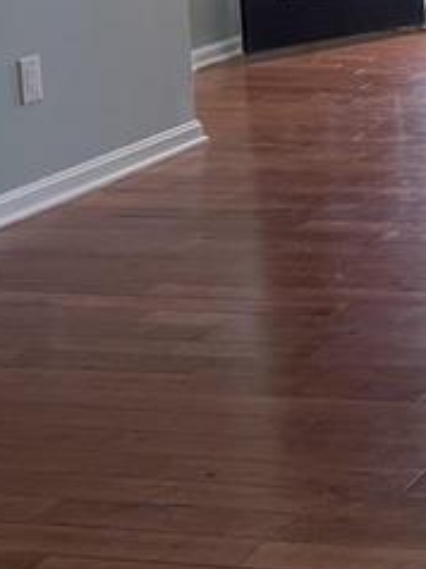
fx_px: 1594
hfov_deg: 13.4
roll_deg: +0.5
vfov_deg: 19.8
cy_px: 29
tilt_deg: -7.4
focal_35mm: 97
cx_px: 809
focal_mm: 6.76
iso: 125
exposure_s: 1/200
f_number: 1.78
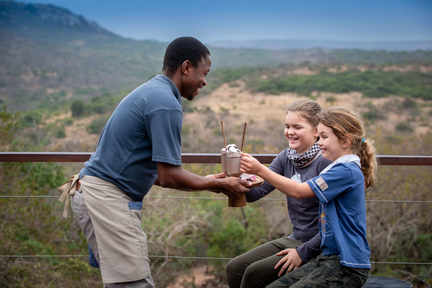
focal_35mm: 95
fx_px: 1140
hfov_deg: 21.5
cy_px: 144
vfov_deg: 14.4
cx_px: 216
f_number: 5.6
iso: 400
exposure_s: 1/350
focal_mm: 95
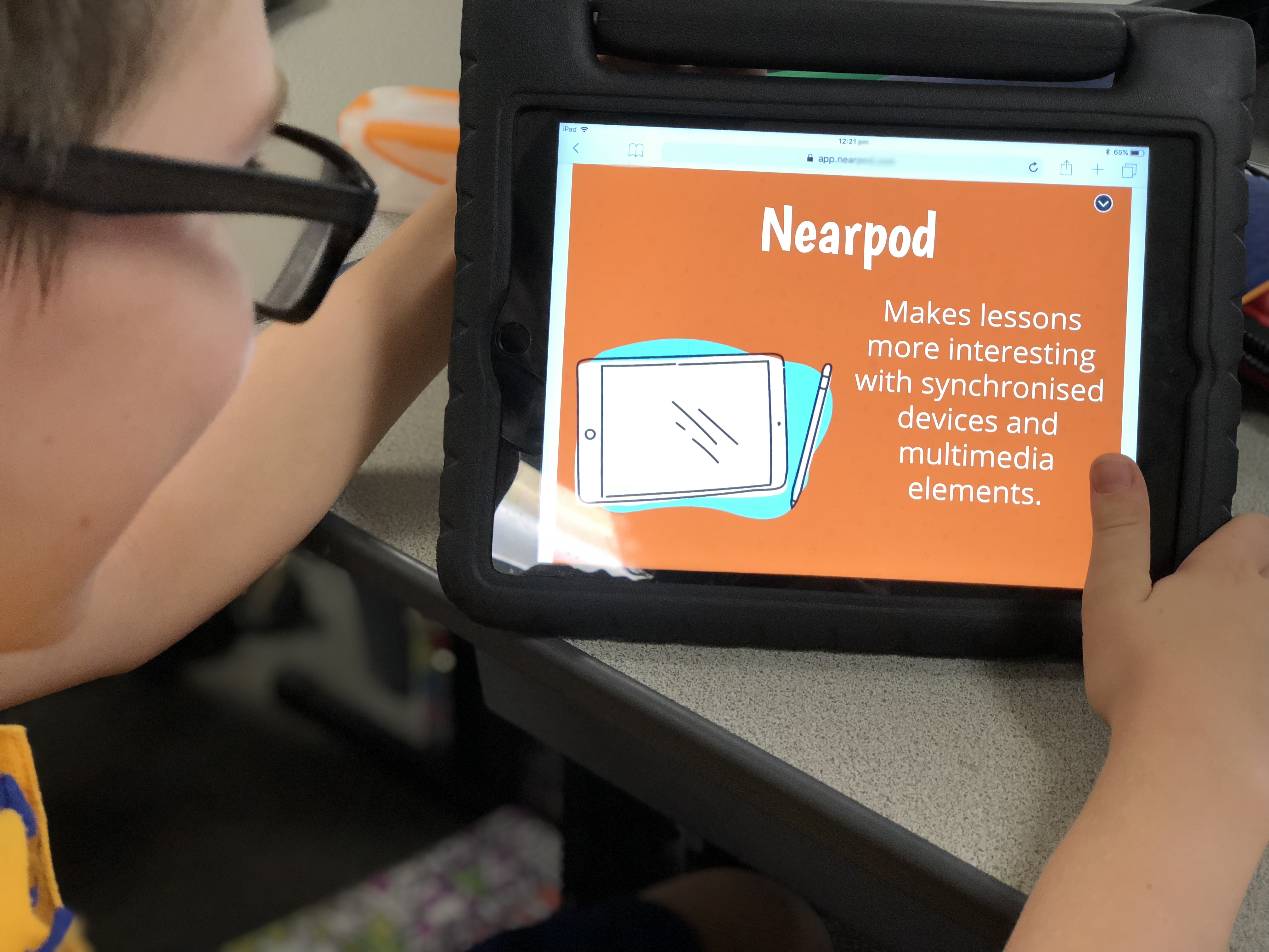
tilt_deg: -30.7
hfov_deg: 36.8
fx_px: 1906
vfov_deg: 28.0
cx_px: 634
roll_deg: -1.0
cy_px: 476
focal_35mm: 52
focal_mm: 6
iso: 64
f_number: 2.4
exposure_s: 1/50
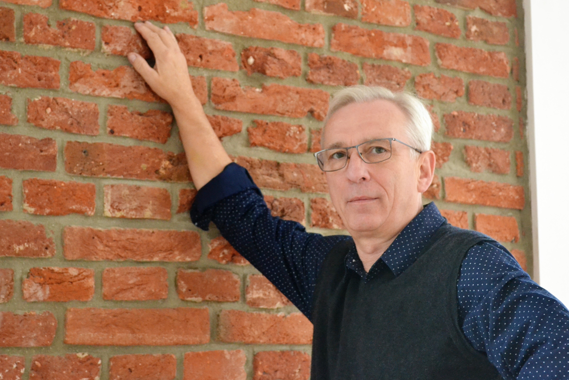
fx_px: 1067
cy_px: 190
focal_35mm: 68
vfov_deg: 20.2
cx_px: 284
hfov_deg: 29.9
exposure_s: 1/60
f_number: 5.3
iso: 2800
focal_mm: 45
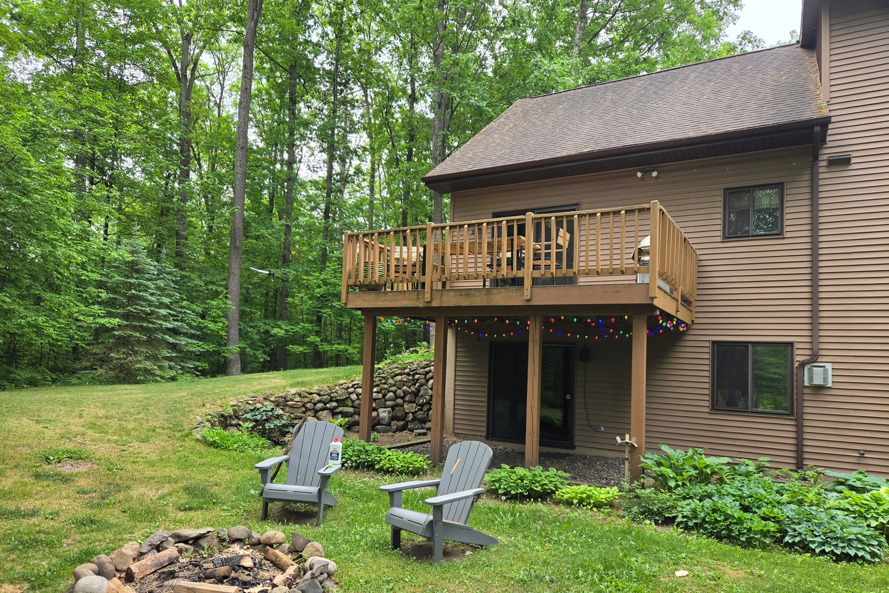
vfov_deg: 53.0
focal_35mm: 24
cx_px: 443
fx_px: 593
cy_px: 330
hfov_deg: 73.7
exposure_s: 1/180
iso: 40
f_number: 1.8
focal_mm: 5.4
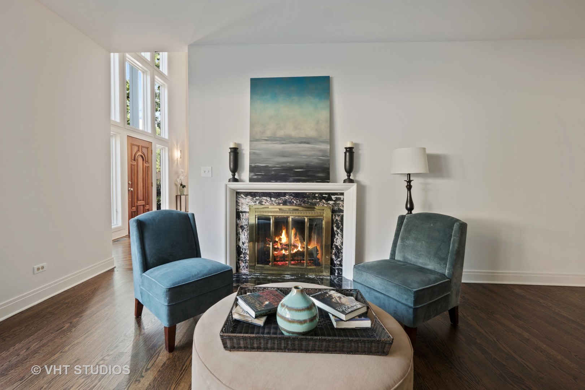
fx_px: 244
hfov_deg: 100.4
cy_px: 195
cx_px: 292
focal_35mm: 15
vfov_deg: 77.3
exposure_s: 1.2
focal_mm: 10
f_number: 8
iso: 200
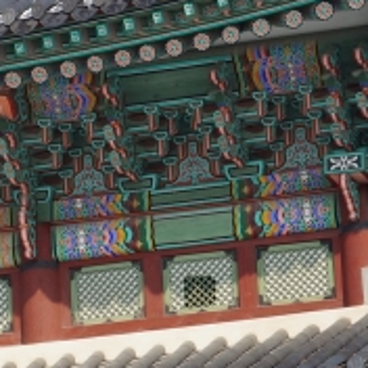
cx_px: -180
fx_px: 3127
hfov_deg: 6.6
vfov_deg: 6.7
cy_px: 236
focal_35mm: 260
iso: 200
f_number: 13
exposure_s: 1/250
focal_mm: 36
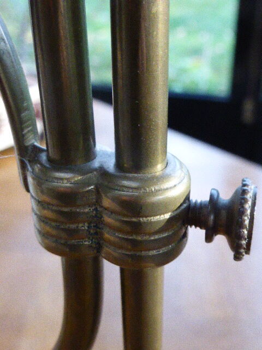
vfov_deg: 38.9
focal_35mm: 49
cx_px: 131
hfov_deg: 29.7
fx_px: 494
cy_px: 175
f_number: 4.2
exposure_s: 1/160
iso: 1600
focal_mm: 8.5
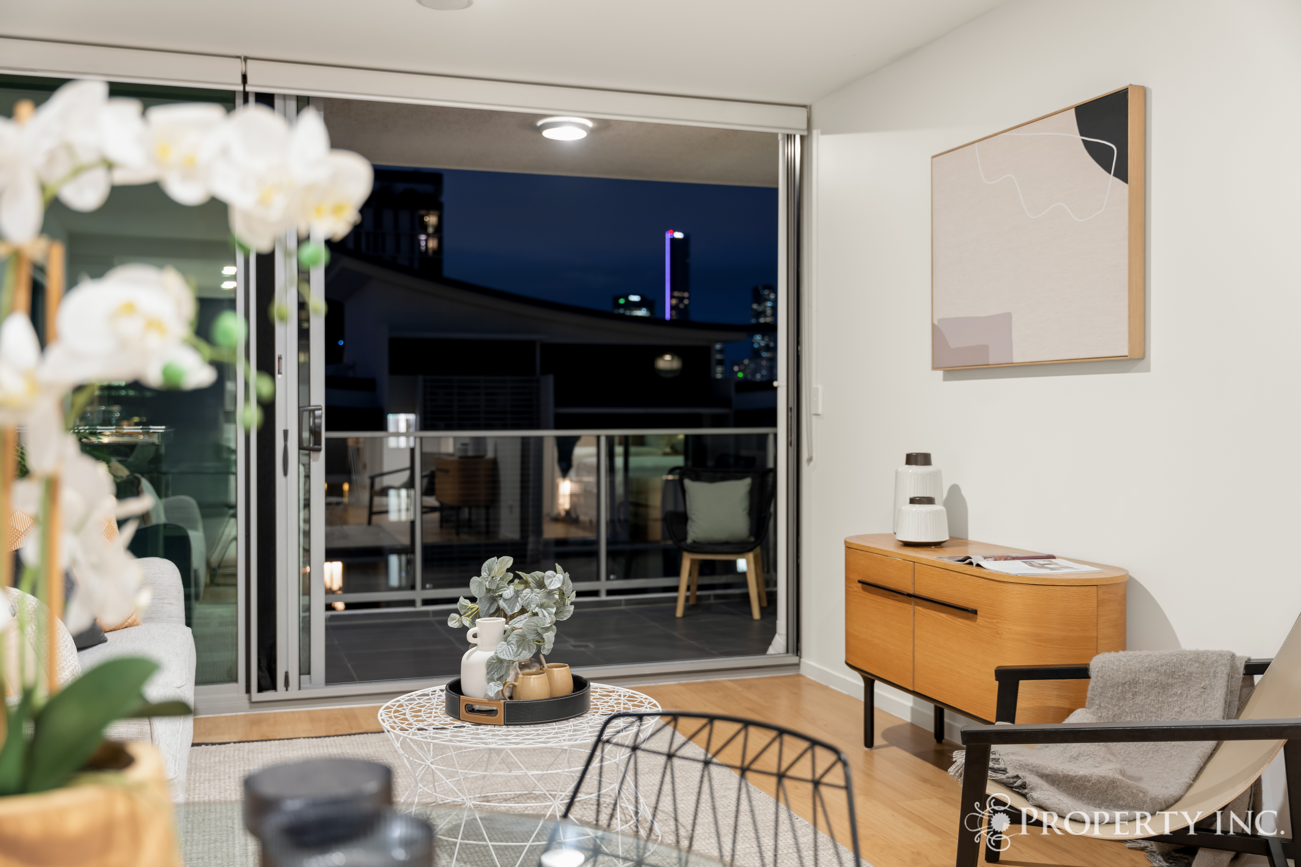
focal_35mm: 34
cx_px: 650
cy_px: 434
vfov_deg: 38.8
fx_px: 1232
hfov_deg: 55.7
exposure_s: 1/4
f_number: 2.8
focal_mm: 34.1
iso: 320
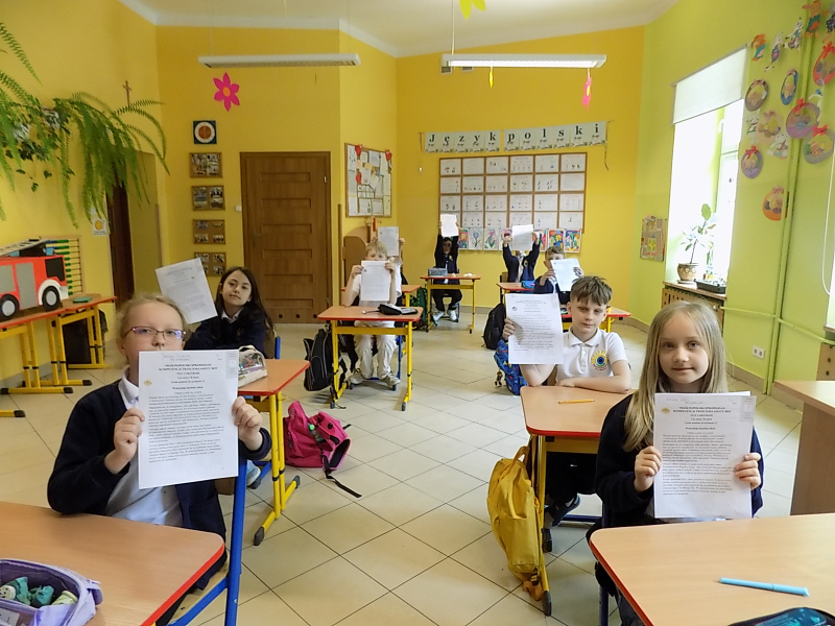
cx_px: 418
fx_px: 555
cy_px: 313
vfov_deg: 58.9
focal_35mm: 23
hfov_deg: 73.9
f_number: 3.1
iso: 180
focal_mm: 4
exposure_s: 1/30
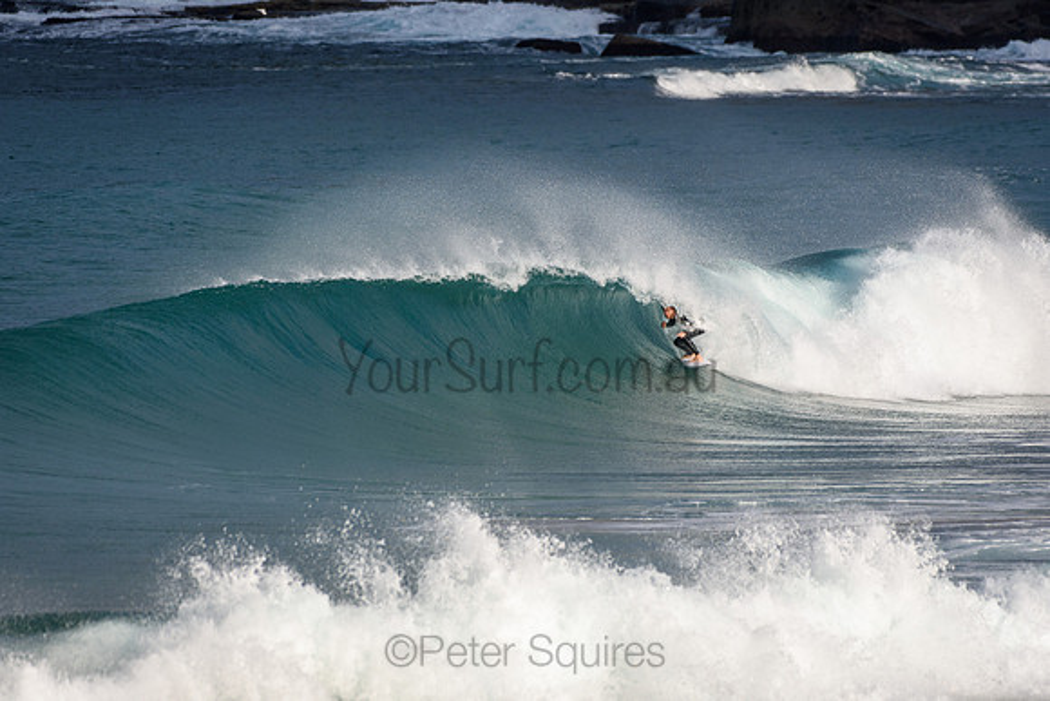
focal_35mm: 750
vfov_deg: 1.8
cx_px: 525
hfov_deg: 2.7
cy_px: 350
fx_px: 21879
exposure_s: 1/2000
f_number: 5.6
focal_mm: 500
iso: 280
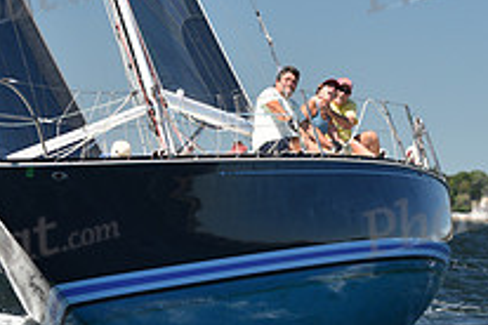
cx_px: 243
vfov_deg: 5.2
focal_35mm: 266
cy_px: 107
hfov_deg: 7.7
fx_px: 3605
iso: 200
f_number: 3.5
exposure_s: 1/1000
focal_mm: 95
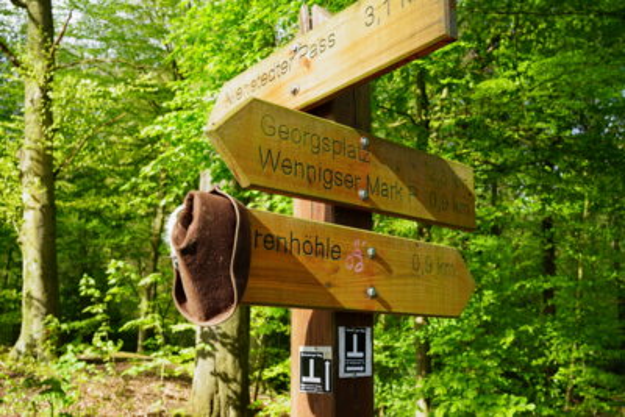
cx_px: 312
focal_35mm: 35
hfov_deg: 54.4
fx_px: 608
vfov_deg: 37.9
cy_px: 208
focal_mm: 35
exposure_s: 1/60
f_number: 8
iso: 160
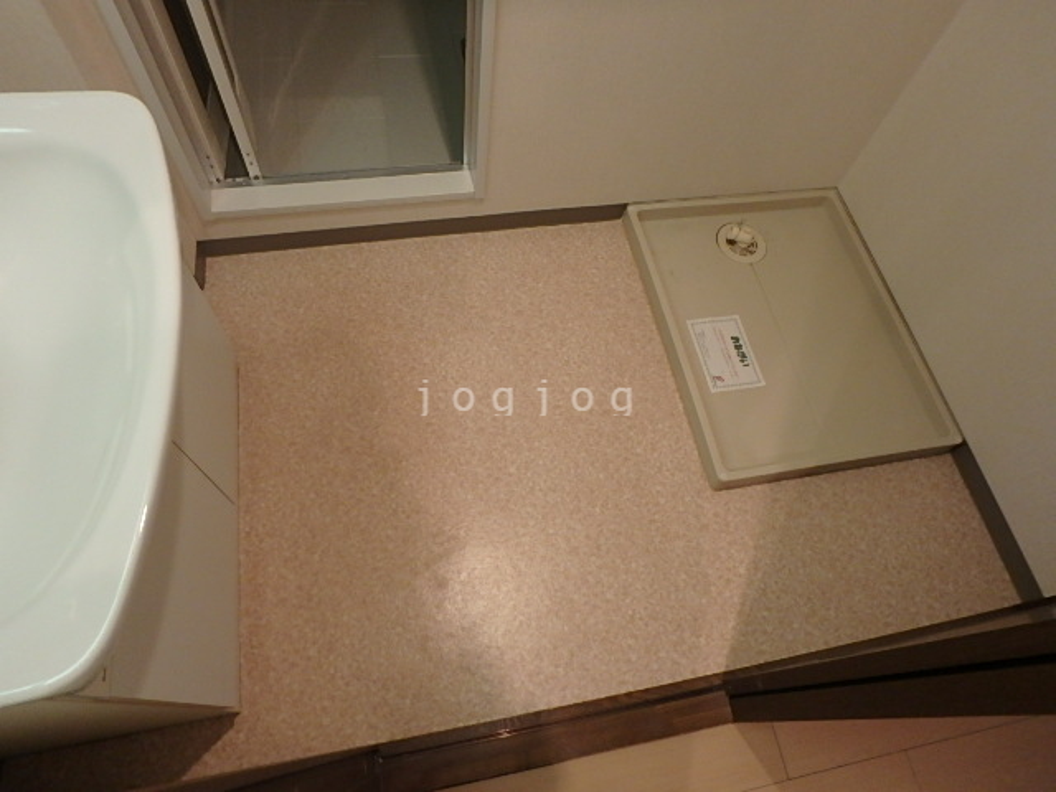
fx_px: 641
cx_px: 528
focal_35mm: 21
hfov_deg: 79.0
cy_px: 396
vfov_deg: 63.4
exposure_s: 1/30
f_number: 3.5
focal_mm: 3.7
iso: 320
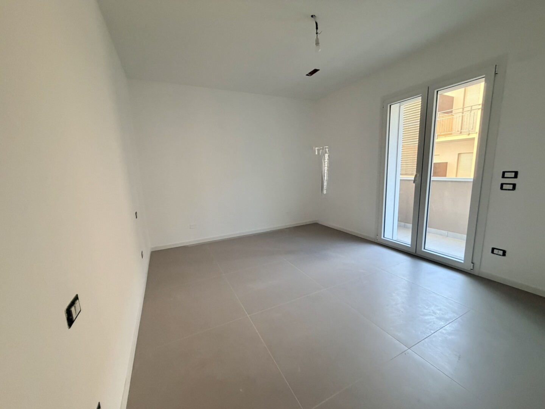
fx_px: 220
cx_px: 272
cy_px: 204
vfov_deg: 85.7
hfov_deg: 102.1
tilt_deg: -9.2
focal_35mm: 14
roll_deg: +2.5
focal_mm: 2.22
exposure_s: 1/117
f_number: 2.2
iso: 320
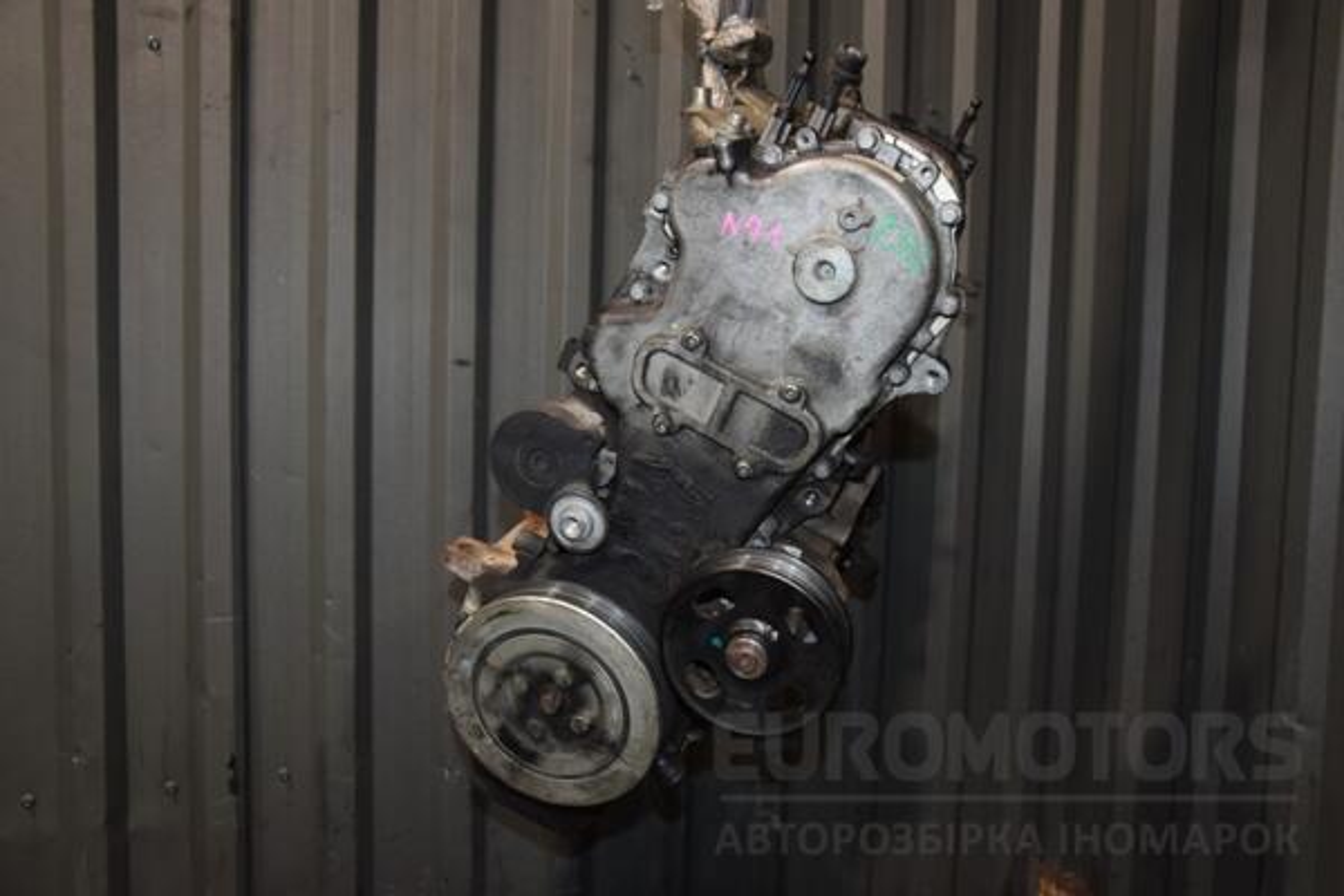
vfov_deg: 41.7
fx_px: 1176
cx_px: 672
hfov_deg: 59.5
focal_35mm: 32
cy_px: 448
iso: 800
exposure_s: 1/60
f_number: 5
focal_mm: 21
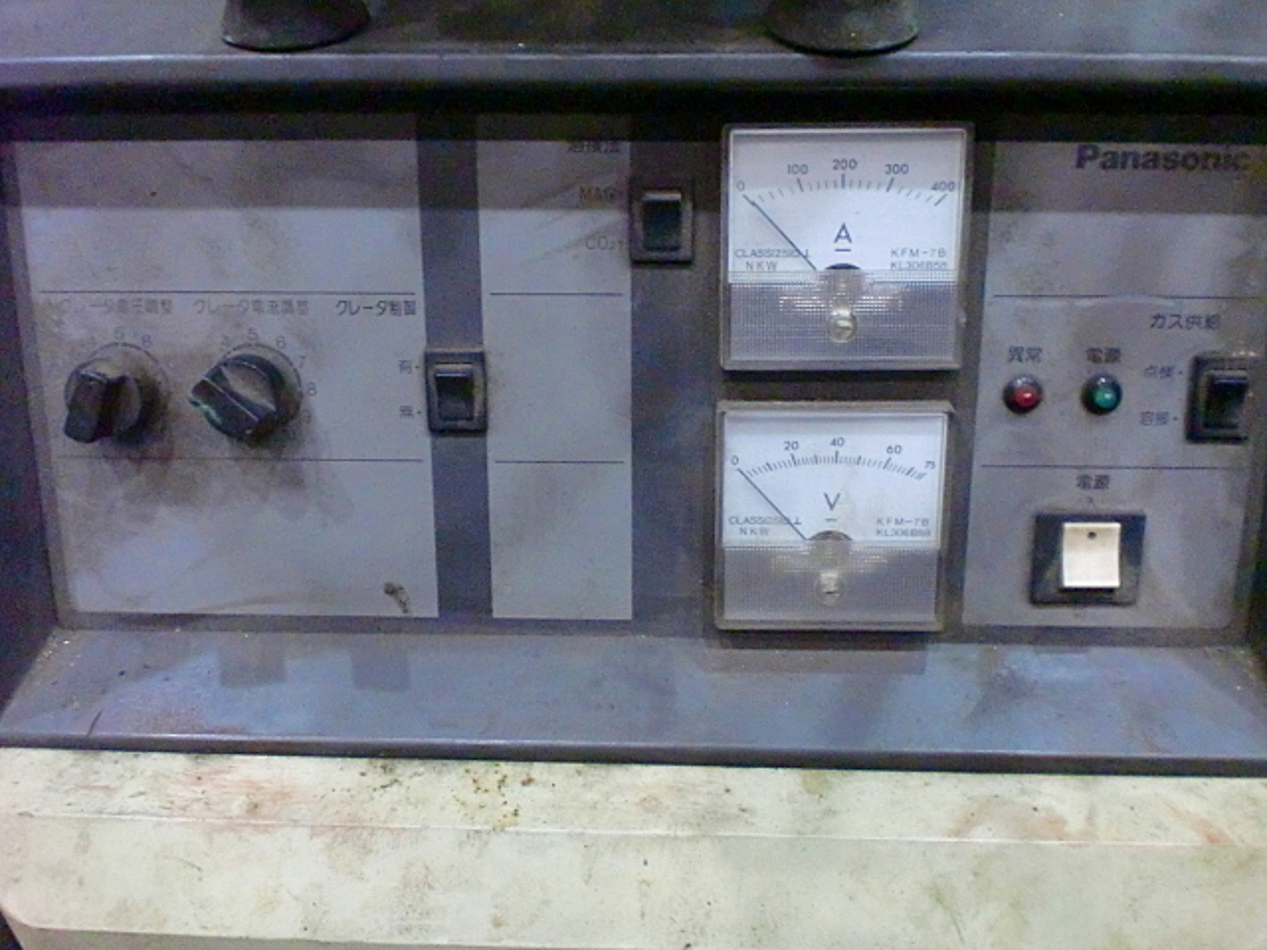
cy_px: 475
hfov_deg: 52.6
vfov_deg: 40.7
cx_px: 634
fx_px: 1281
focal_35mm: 35
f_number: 3.1
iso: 1000
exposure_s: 1/60
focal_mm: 6.3
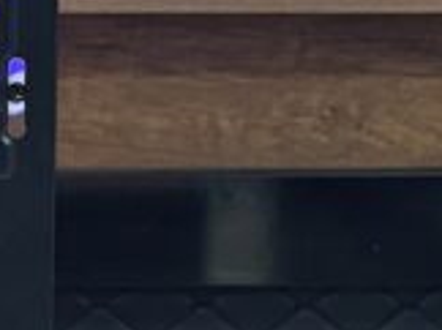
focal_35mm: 193
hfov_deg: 9.8
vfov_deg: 7.6
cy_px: -134
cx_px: -338
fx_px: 2461
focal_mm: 5.96
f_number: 1.6
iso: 250
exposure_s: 1/50
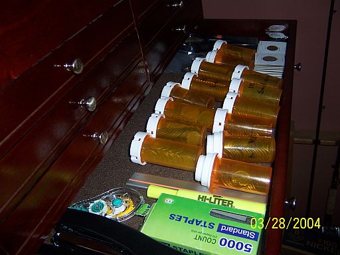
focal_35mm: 33
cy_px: 128
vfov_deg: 42.9
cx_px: 170
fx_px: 324
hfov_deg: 55.4
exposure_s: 1/60
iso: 80
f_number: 2.8
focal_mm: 5.5
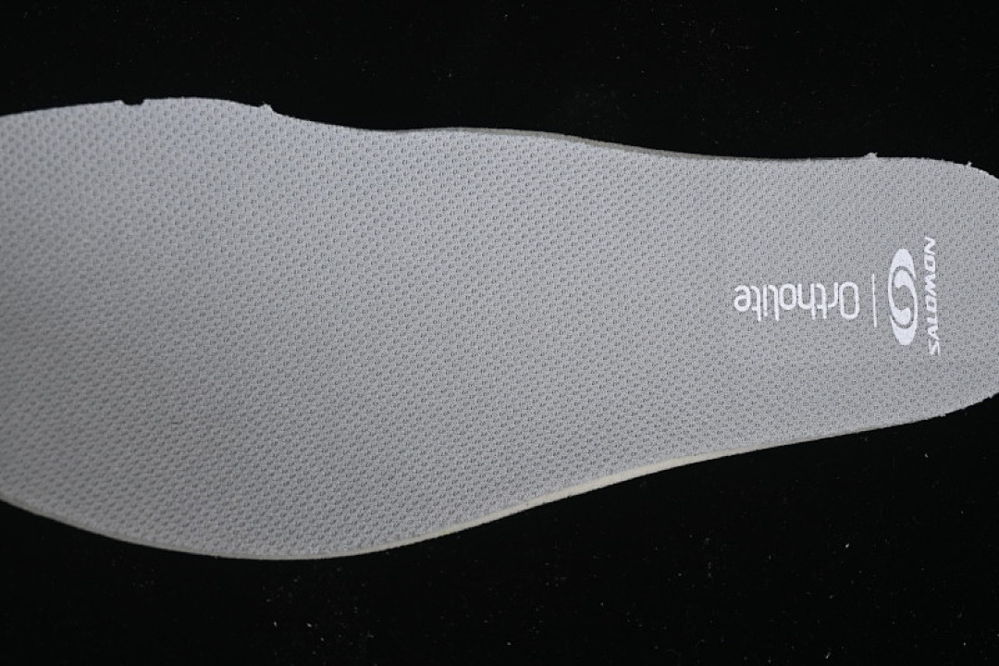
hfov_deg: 27.0
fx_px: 2081
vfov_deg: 18.2
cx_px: 500
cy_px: 333
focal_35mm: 75
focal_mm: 50
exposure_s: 1/80
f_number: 7.1
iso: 160
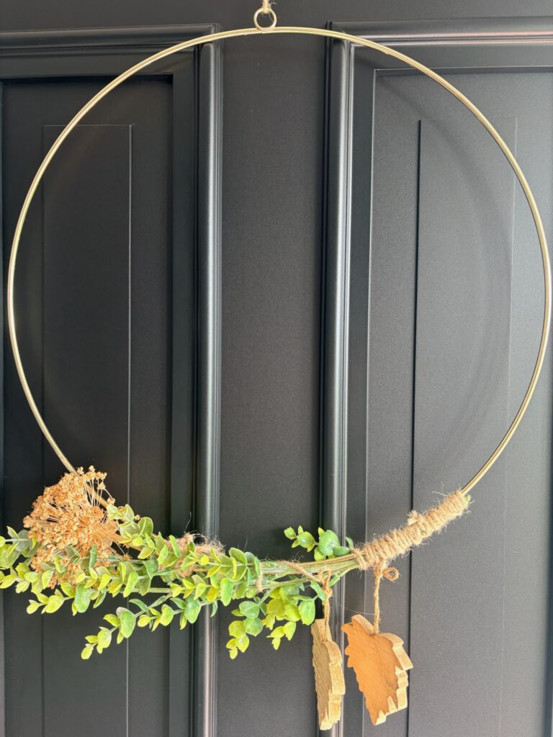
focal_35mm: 26
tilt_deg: -0.8
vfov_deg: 67.3
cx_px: 276
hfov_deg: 53.1
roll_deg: -0.4
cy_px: 368
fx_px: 554
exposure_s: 1/97
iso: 125
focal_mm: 5.96
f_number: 1.6
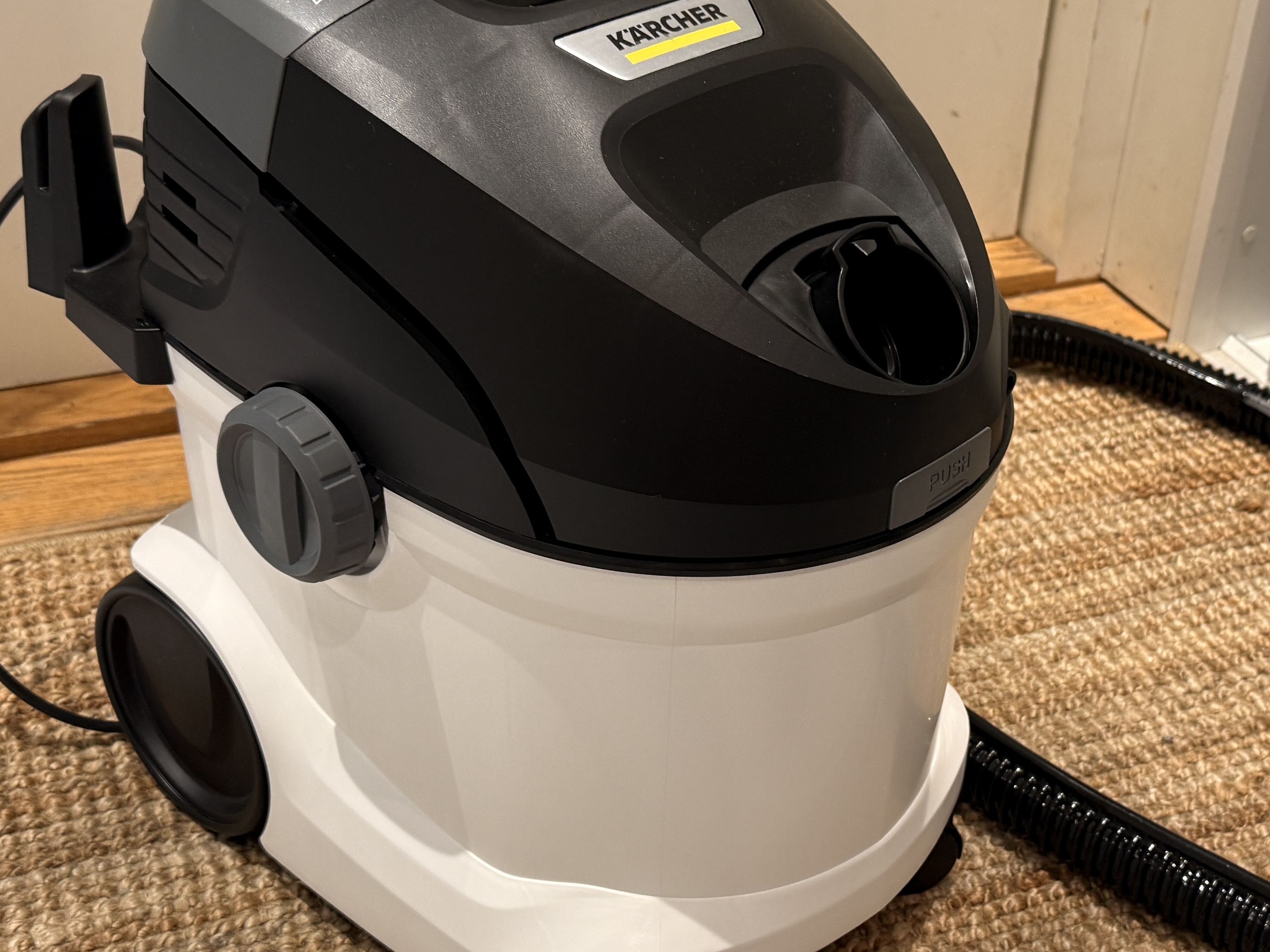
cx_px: 811
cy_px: 482
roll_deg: -5.8
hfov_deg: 37.9
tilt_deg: -32.7
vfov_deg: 29.1
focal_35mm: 50
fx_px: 1834
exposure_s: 1/50
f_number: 1.78
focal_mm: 6.76
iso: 125
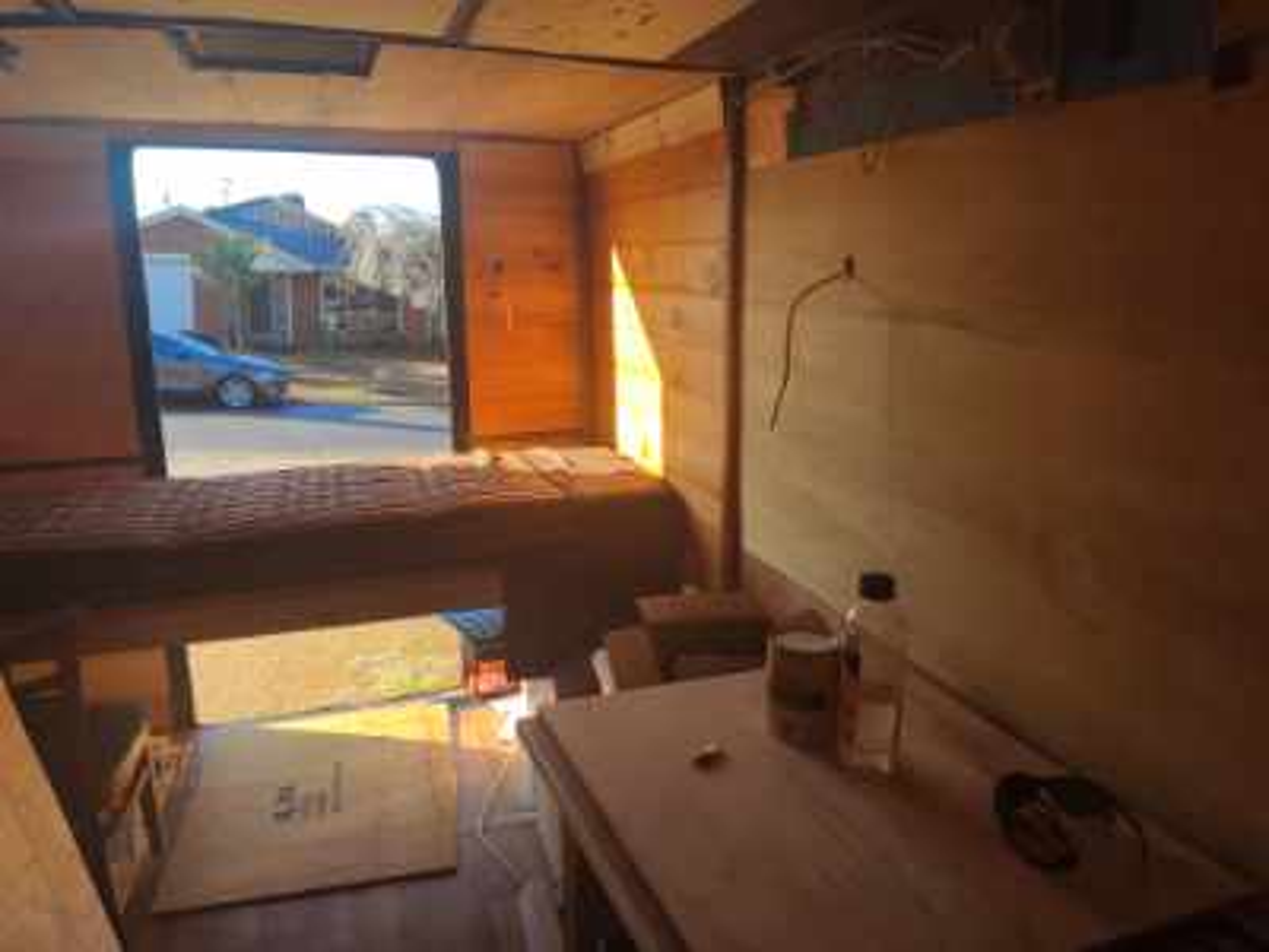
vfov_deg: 53.1
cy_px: 476
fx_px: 953
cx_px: 634
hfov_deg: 67.3
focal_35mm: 26
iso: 112
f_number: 1.8
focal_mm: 4.8
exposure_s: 1/353
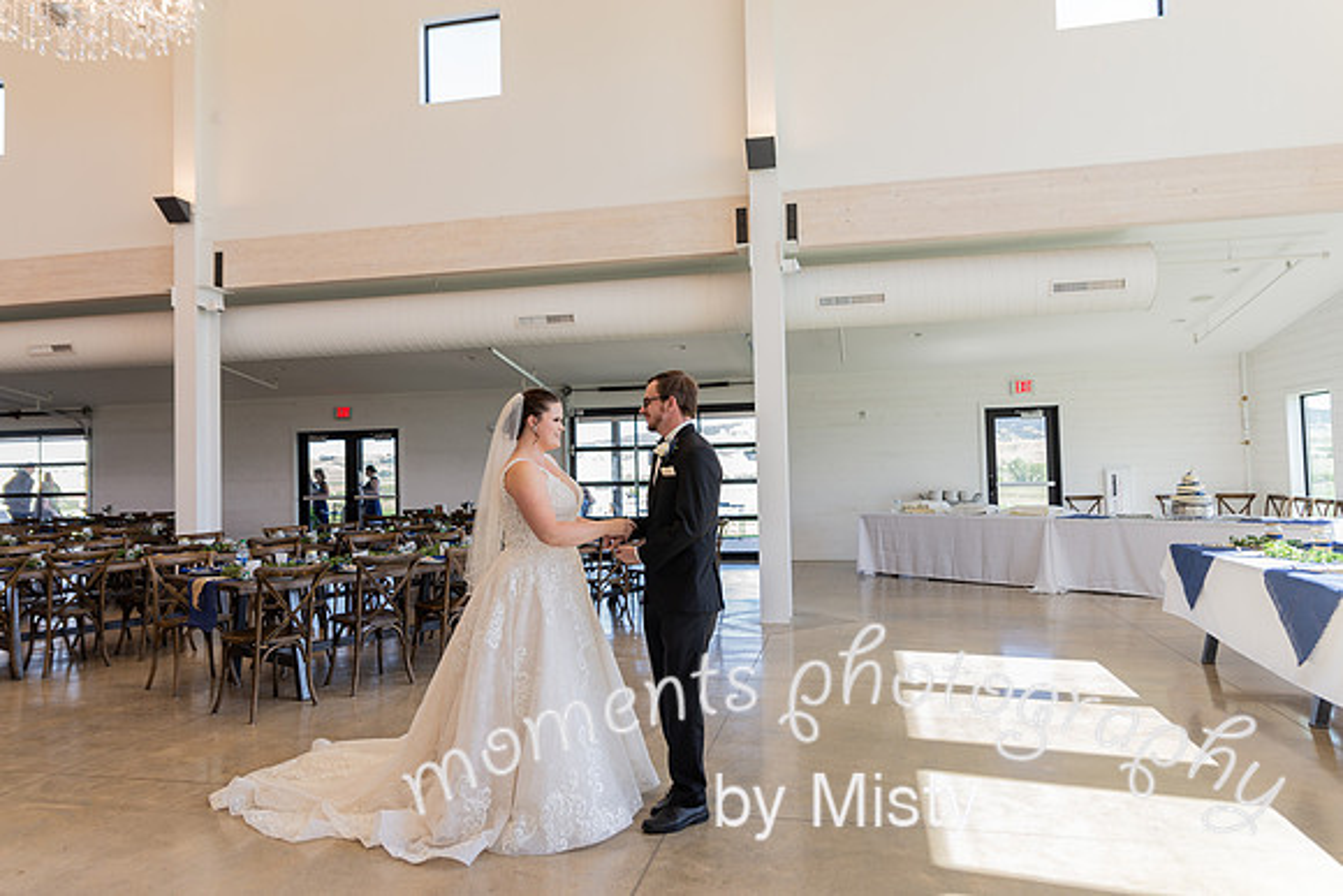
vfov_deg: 53.2
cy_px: 448
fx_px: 896
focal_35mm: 24
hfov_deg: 73.7
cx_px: 672
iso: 320
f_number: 3.2
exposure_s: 1/160
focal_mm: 24
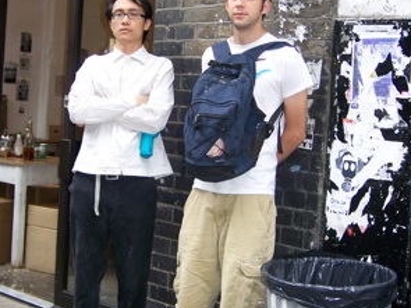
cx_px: 166
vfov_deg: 24.0
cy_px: 123
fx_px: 724
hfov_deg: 31.6
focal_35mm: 61
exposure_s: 1/60
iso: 160
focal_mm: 7.5
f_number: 3.1
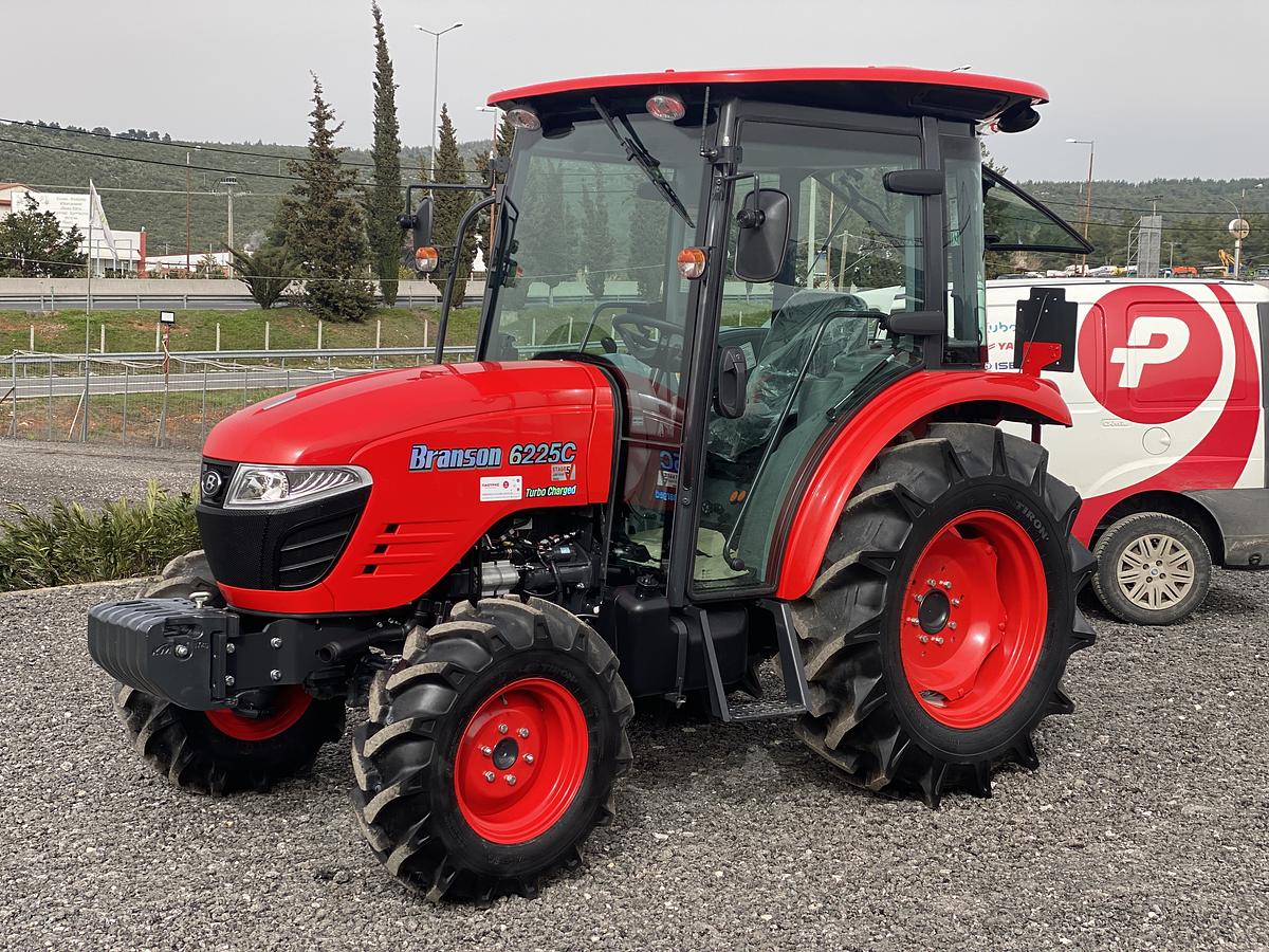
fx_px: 1906
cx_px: 634
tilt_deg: -3.0
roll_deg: -1.8
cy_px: 476
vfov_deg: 28.0
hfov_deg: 36.8
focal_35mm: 52
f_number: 2
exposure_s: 1/639
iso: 20
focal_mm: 6
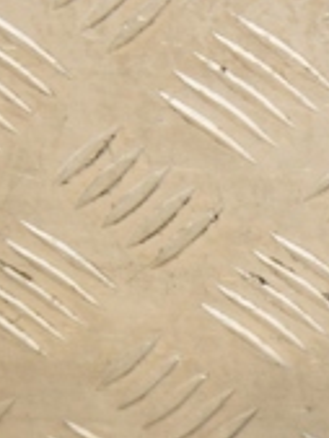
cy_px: 389
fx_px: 3455
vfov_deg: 7.2
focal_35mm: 273
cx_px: 705
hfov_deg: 5.3
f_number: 6.3
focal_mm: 50
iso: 800
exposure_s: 1/200
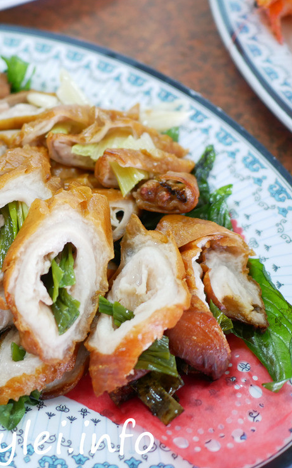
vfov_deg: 46.2
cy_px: 235
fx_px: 548
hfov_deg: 28.7
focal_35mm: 43
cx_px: 28
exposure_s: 1/60
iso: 640
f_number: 1.7
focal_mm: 15
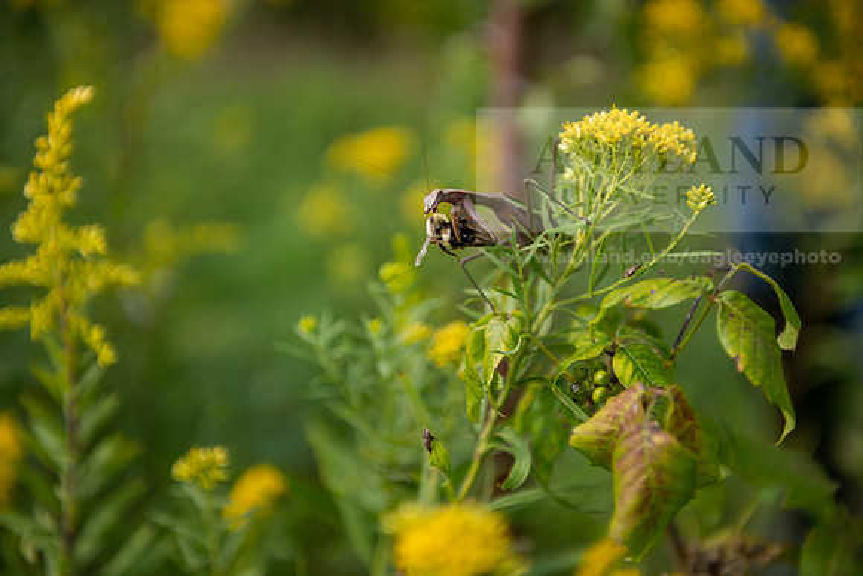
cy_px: 288
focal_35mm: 70
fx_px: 1678
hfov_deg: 28.8
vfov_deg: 19.5
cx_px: 432
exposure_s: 1/400
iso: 80
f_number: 3.2
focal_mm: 70
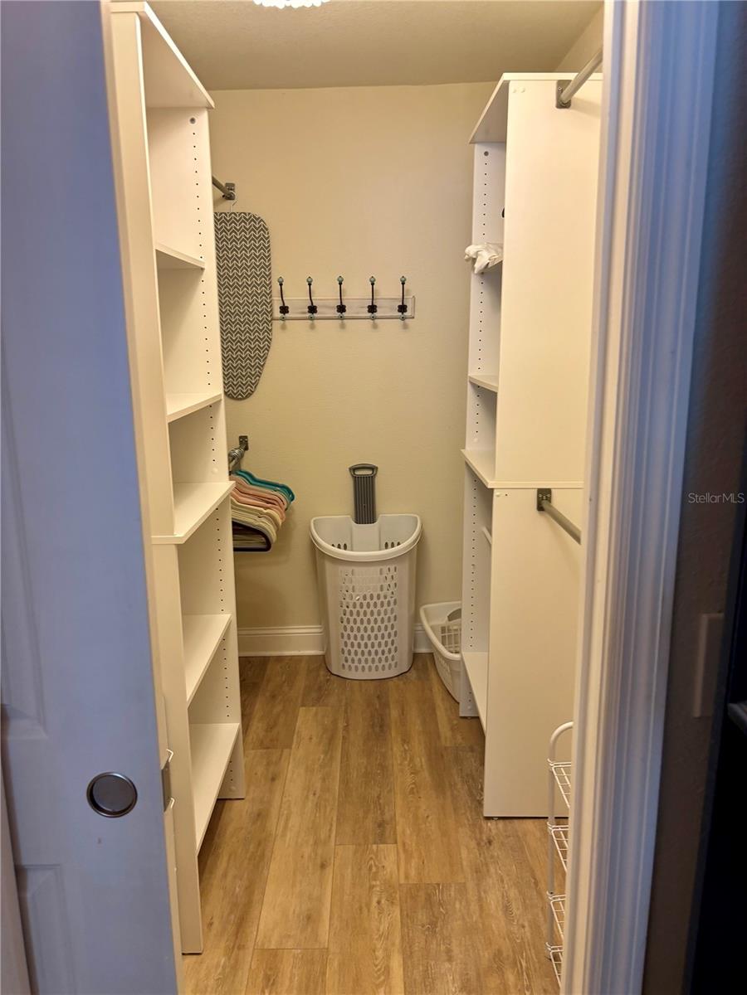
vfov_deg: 67.3
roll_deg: +2.2
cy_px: 498
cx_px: 374
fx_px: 748
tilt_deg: -8.0
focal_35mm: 26
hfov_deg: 53.1
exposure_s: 1/60
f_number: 1.6
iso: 125
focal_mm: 5.96
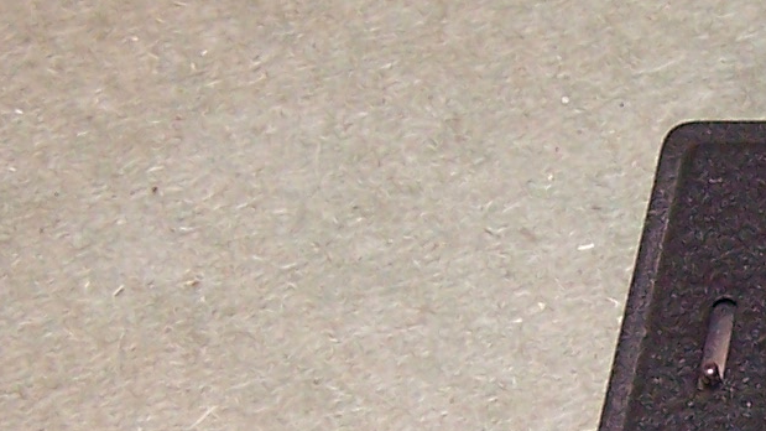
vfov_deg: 7.8
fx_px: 3128
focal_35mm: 154
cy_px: 545
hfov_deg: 13.4
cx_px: 1017
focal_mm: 6.3
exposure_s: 1/60
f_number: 2.8
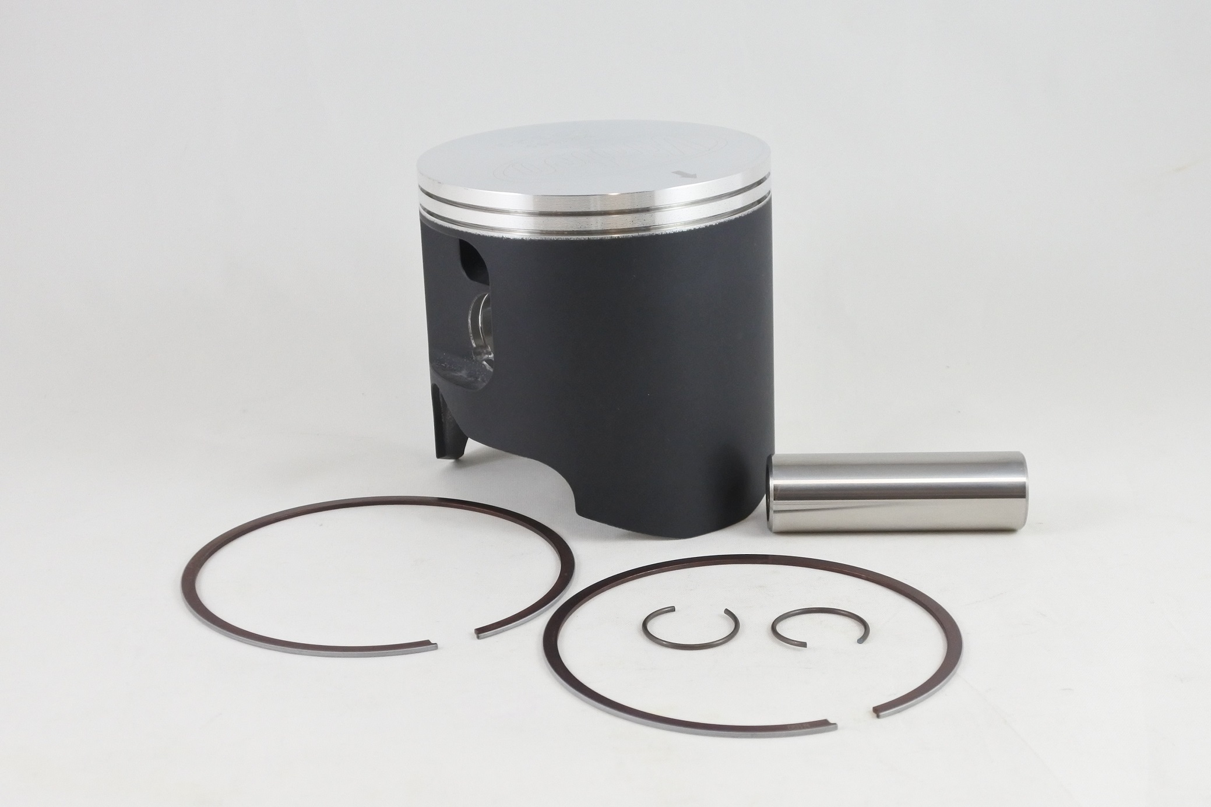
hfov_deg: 43.6
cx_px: 606
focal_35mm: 45
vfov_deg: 29.9
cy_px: 404
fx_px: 1514
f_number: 4.5
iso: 560
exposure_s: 1/125
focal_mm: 16.8
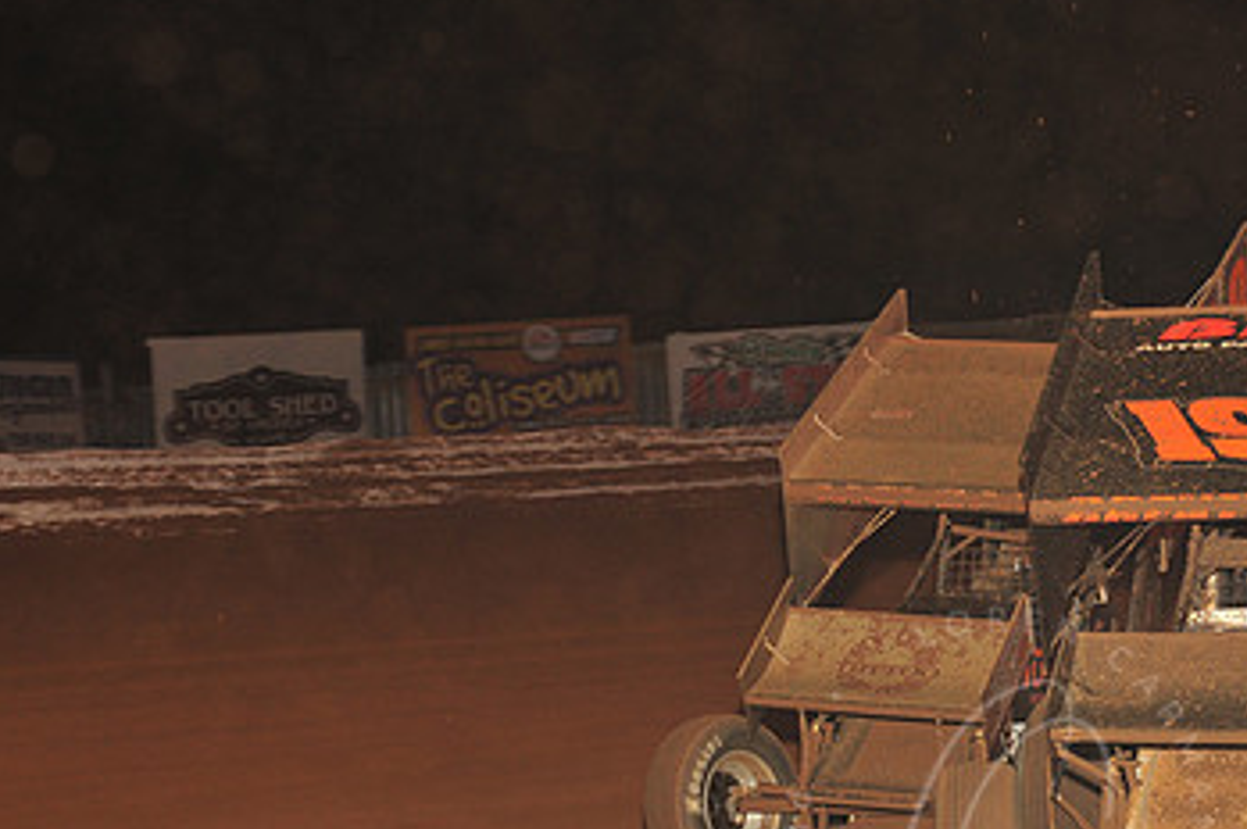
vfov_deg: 10.3
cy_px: 493
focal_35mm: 133
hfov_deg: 15.3
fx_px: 4603
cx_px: 997
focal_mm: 80
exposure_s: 1/320
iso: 1000
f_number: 7.1
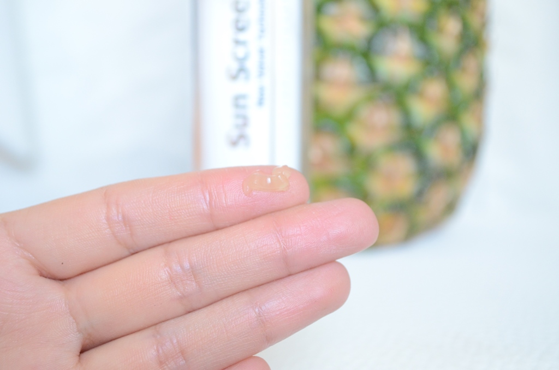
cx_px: 280
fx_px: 837
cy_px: 185
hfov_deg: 36.9
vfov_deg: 24.9
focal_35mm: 54
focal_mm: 36
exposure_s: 1/30
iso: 1800
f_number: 5
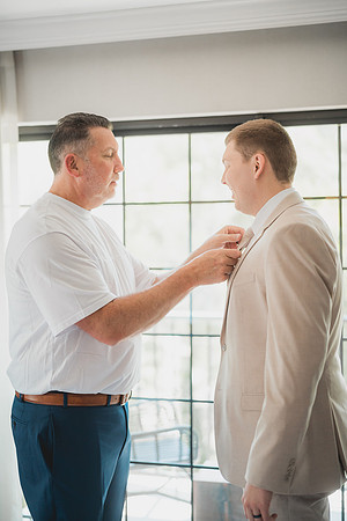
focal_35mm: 50
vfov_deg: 39.6
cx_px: 174
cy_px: 260
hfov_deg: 27.0
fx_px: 723
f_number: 1.4
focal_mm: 50
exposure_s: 1/800
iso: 800
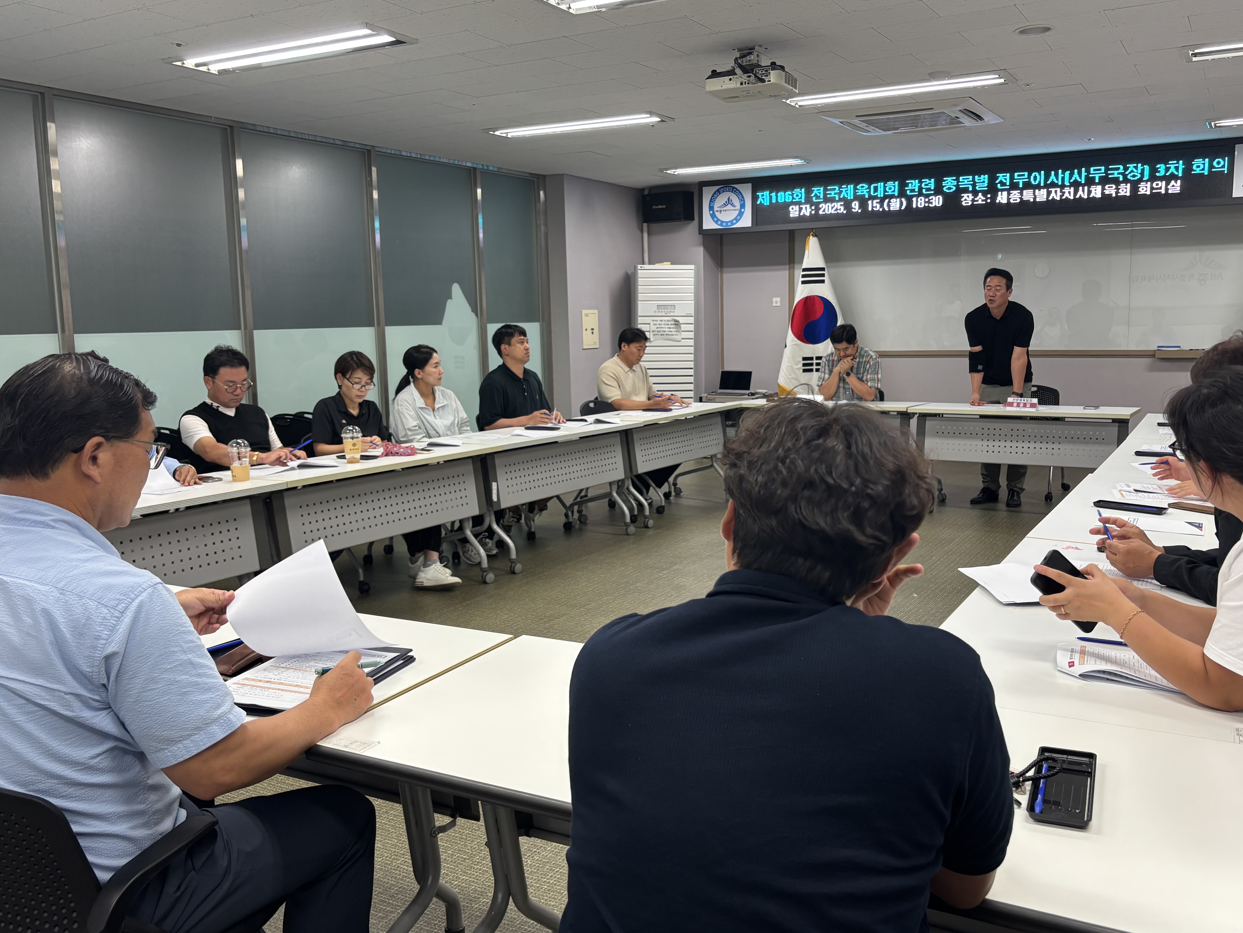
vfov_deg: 46.8
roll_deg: +0.5
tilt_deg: -6.7
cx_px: 662
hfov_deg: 59.9
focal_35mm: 30
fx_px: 1077
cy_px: 443
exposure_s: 1/120
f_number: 1.6
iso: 125
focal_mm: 5.96
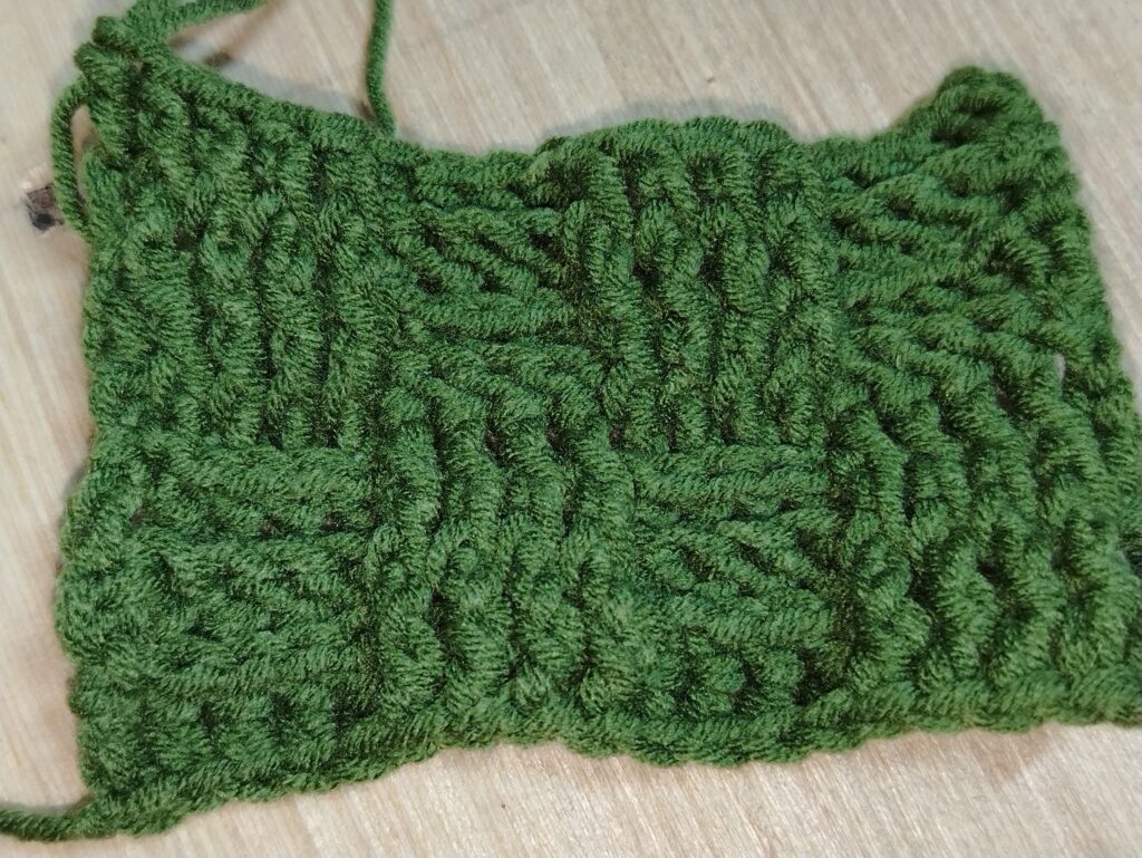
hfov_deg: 39.6
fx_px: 1584
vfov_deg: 30.3
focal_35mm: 48
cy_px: 429
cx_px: 571
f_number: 1.75
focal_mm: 5.25
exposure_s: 1/50
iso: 200
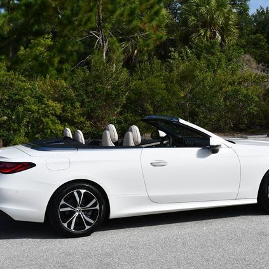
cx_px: 146
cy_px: 135
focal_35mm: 67
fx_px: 589
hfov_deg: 25.7
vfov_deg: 25.7
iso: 100
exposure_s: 1/320
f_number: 9
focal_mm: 26
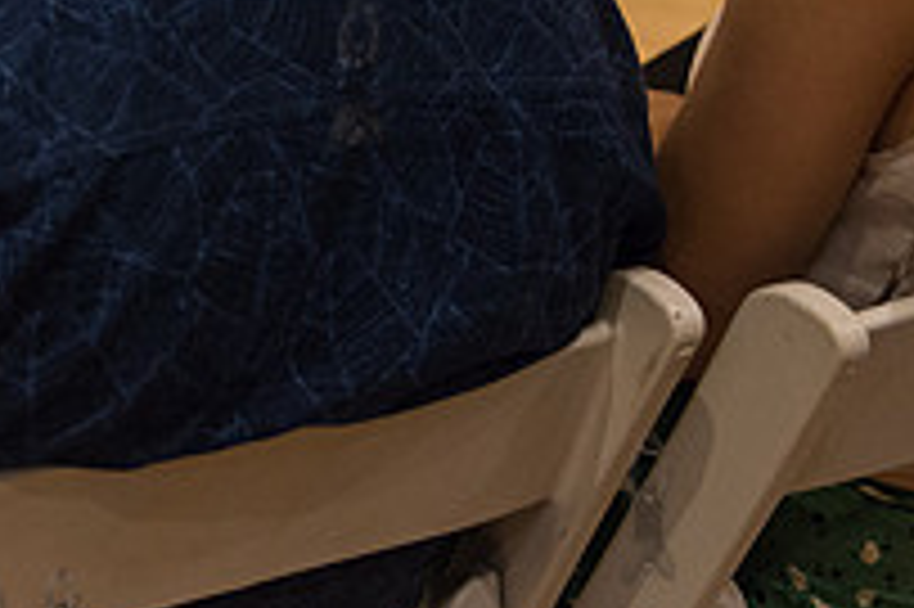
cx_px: -225
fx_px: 2106
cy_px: -151
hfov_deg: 22.3
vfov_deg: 15.7
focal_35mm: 83
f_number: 3.5
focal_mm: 29
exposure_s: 1/400
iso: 3200
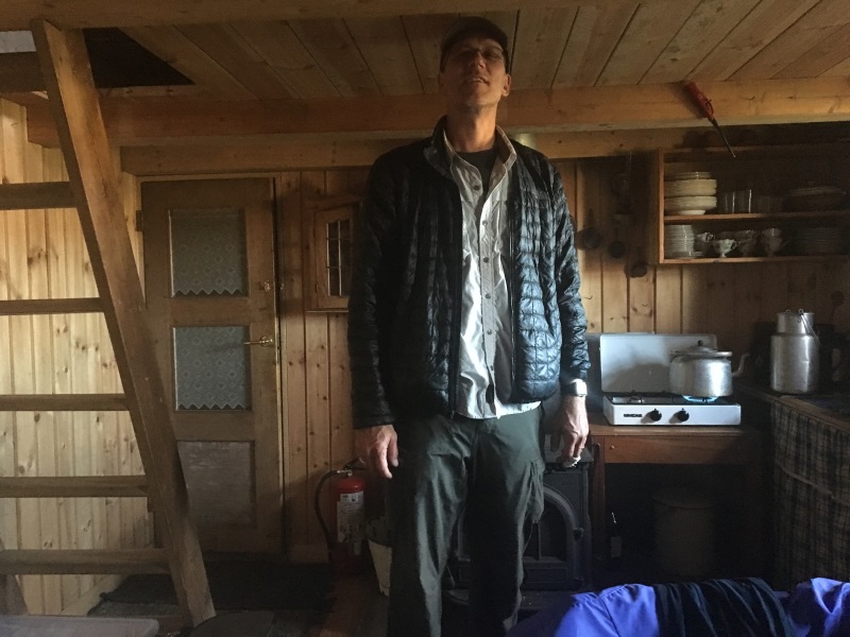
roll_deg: +1.0
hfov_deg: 61.7
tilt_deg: -2.3
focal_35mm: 29
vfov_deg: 48.2
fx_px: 712
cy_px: 318
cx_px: 425
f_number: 2.2
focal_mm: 4.15
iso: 320
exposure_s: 1/15
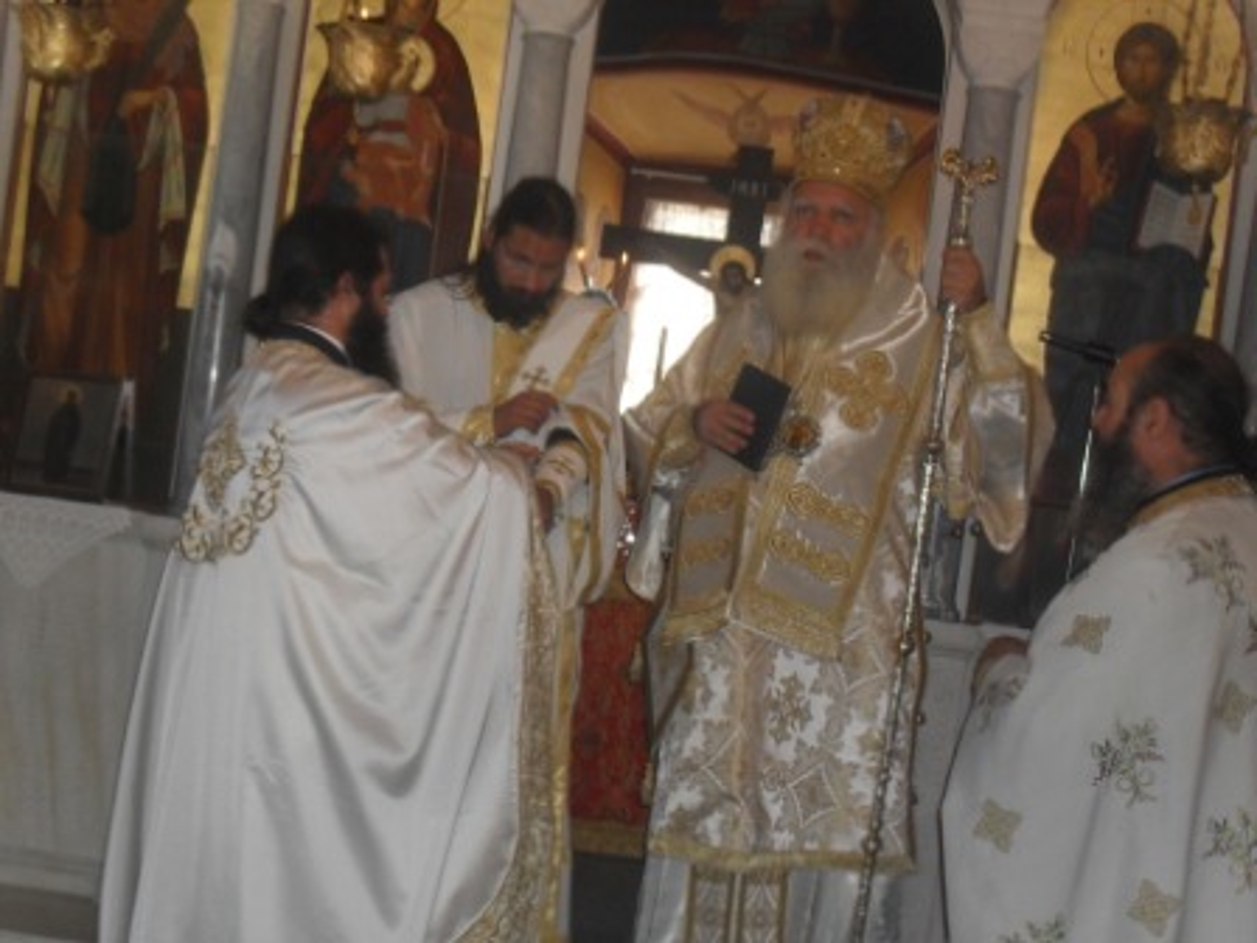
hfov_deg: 33.8
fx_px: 2070
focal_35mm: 57
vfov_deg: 25.7
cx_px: 628
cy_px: 472
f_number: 4.3
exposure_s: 1/60
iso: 200
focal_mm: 10.1
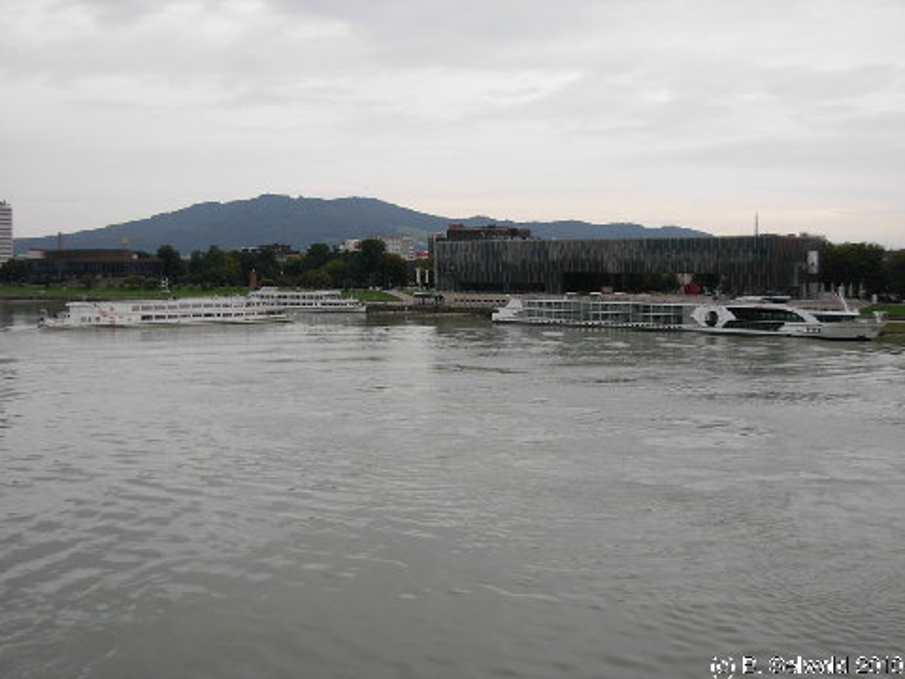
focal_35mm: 45
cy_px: 340
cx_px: 452
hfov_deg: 42.1
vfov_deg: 32.2
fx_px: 1176
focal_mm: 7.5
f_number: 3.1
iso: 79
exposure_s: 1/152
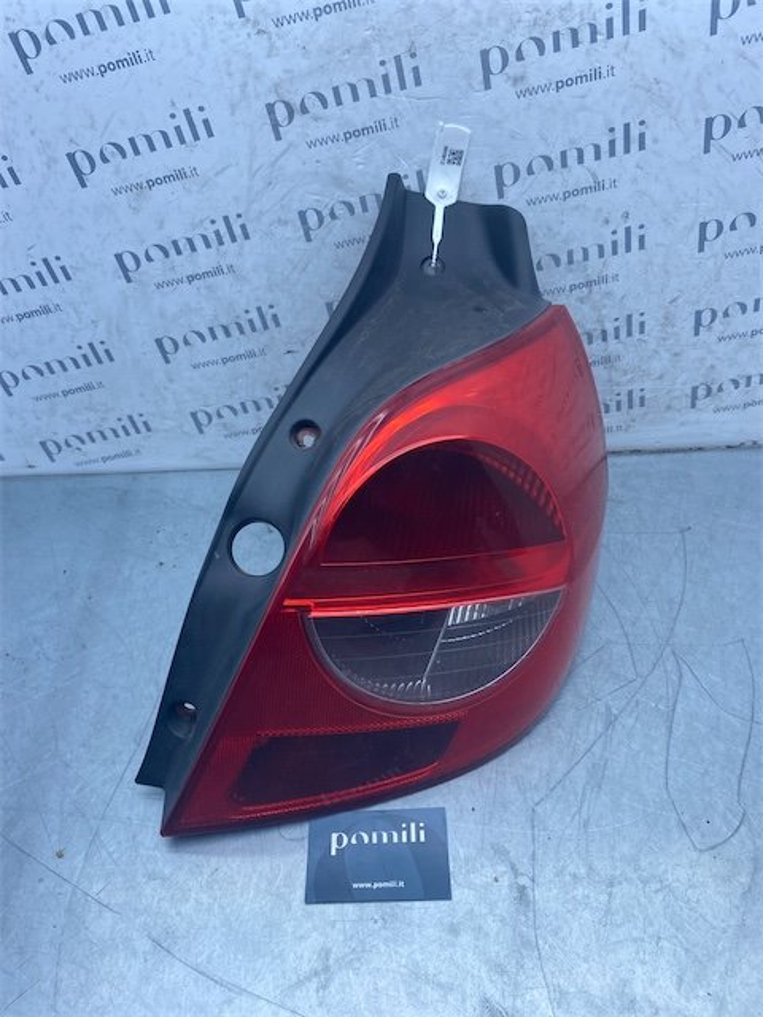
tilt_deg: -44.9
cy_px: 508
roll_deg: +2.8
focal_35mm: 26
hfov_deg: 53.1
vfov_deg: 67.3
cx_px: 382
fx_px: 764
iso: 32
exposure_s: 1/788
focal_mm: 4.25
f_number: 1.8
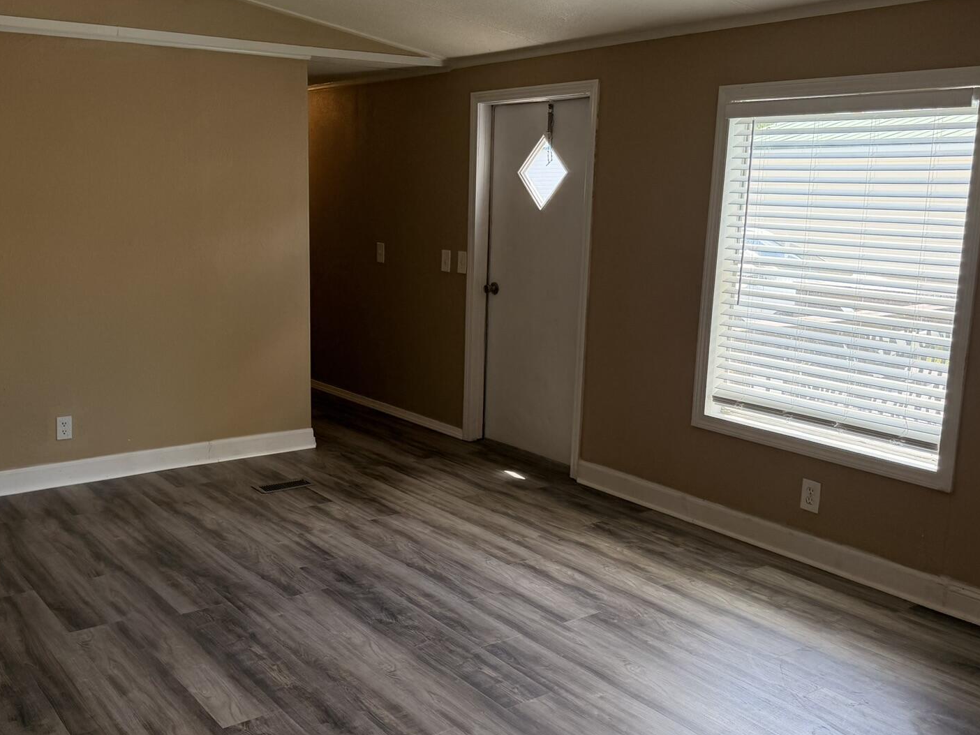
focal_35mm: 35
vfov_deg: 40.7
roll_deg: +0.5
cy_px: 373
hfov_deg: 52.3
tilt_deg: -10.2
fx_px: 991
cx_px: 395
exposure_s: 1/643
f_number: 1.78
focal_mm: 6.76
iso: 100
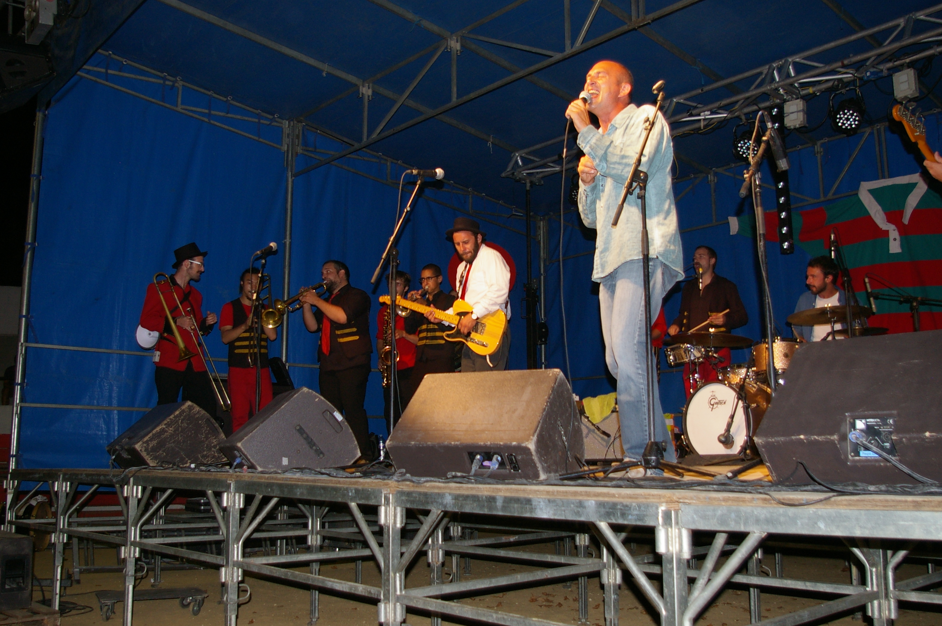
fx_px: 915
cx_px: 445
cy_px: 302
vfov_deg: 37.8
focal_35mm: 35
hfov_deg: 54.4
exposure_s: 1/125
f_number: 4
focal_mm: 20
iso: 400
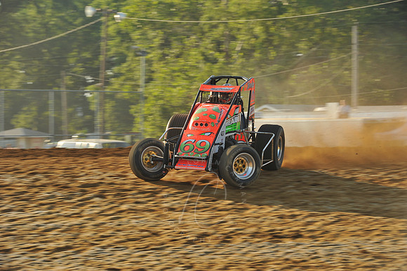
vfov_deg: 7.8
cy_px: 136
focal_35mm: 175
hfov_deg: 11.8
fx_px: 1977
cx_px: 204
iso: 400
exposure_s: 1/320
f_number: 9
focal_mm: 175
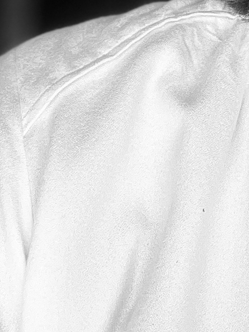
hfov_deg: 12.3
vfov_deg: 15.4
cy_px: -232
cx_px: 414
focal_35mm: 113
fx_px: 1084
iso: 64
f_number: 2.2
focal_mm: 2.71
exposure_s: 1/121
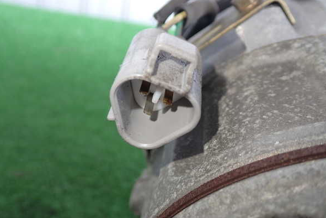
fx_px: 344
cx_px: 163
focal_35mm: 38
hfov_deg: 50.7
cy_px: 110
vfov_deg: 35.1
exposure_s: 1/60
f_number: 2.5
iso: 200
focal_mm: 6.37
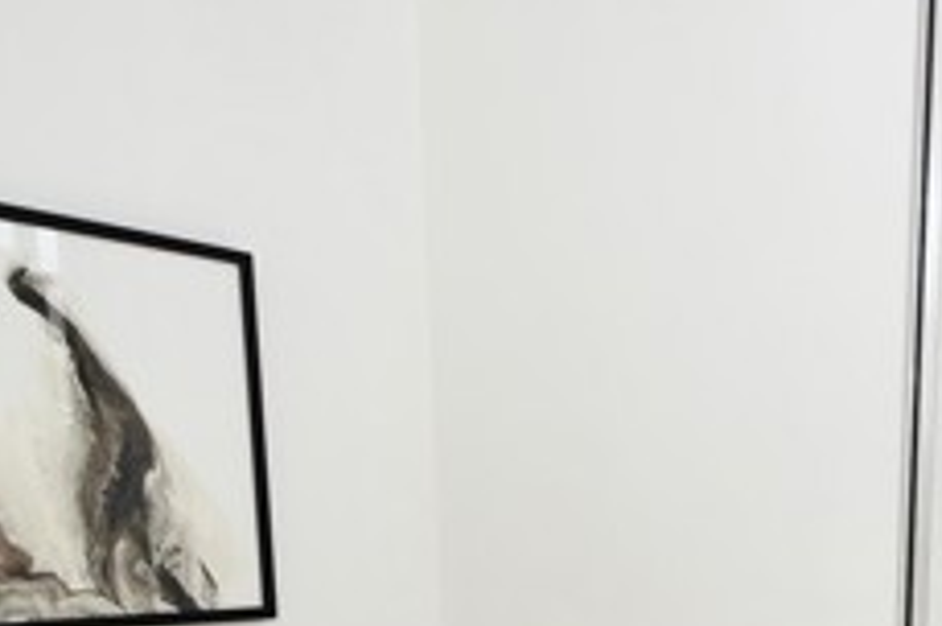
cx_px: 847
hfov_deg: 42.6
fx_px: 1097
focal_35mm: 42
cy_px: 776
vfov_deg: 27.5
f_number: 4.5
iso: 200
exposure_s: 1/80
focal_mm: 10
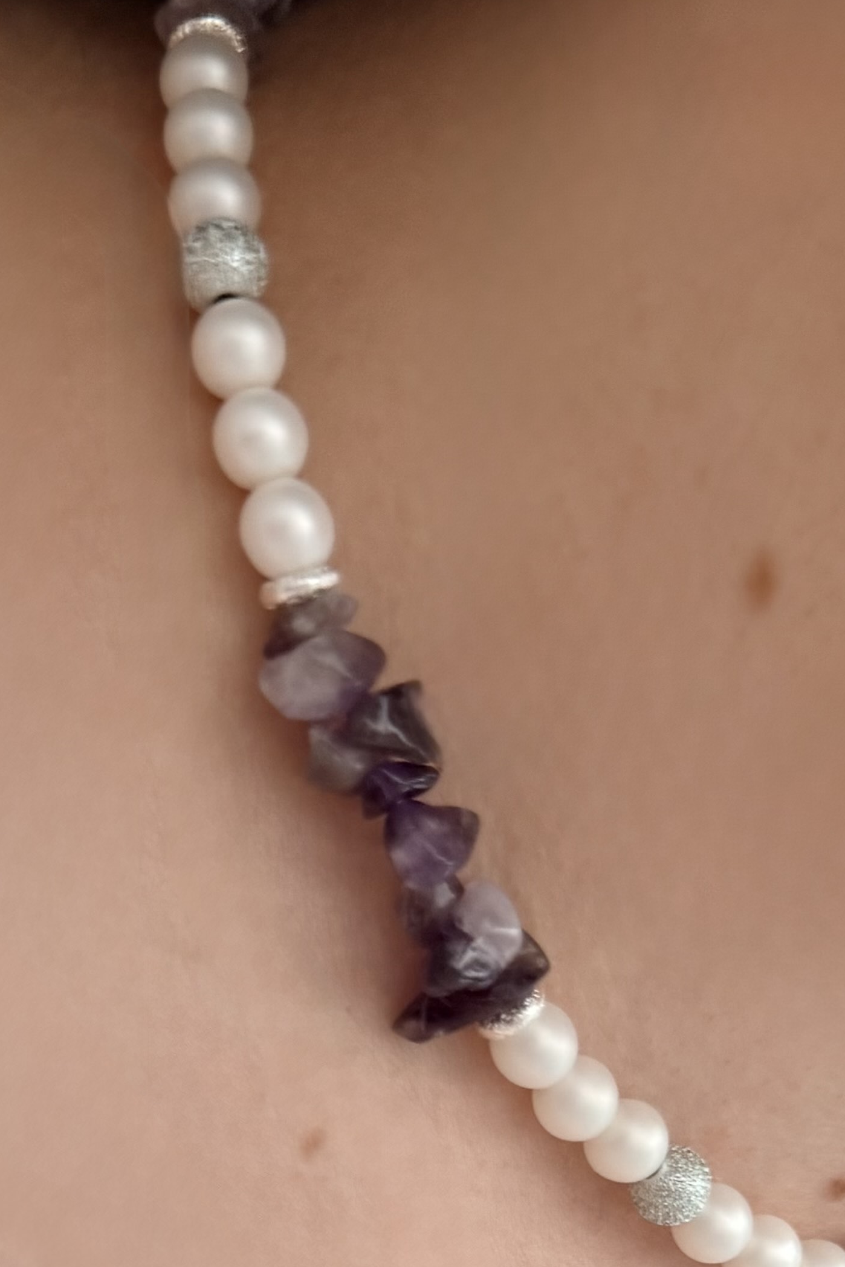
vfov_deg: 27.0
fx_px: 2394
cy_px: 1419
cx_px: 326
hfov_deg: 20.0
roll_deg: -37.0
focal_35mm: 68
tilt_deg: -10.3
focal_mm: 6.76
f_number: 1.78
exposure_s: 1/60
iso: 250
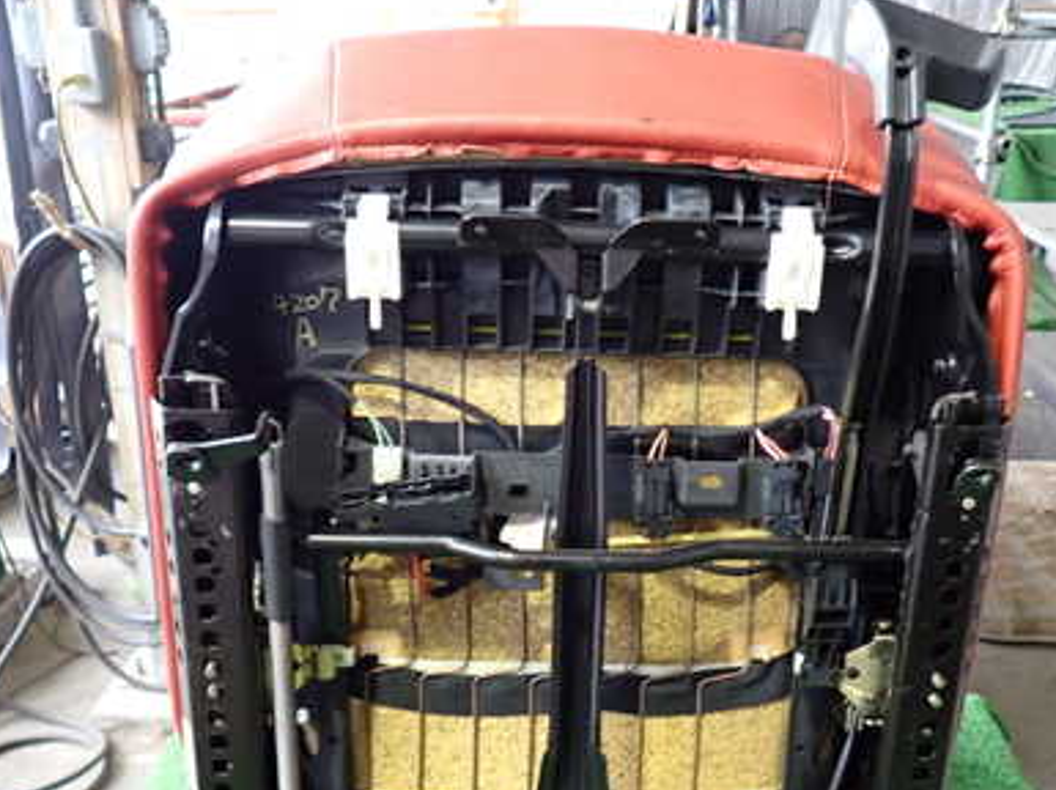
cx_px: 573
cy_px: 538
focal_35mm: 39
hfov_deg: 47.9
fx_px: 1189
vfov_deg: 36.3
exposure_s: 1/30
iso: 500
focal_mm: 4.5
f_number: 2
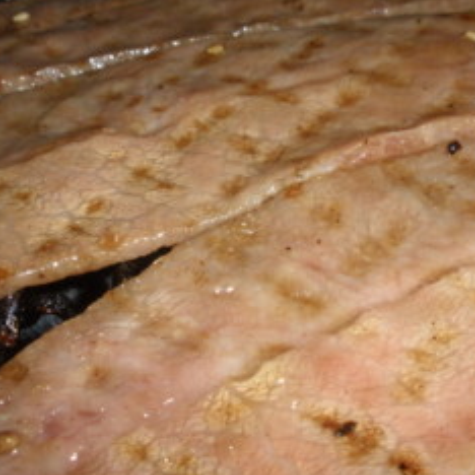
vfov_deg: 27.3
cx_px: 276
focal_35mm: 63
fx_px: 978
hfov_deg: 27.3
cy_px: 211
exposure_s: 1/30
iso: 200
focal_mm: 6.6
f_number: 10
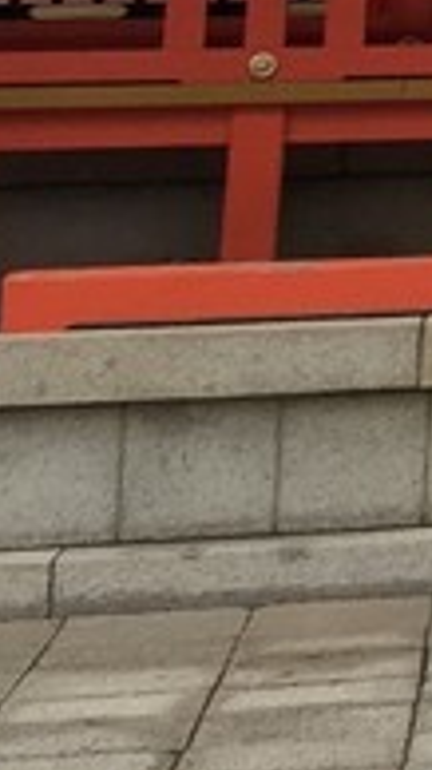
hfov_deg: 4.9
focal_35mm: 195
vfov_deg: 10.4
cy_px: -623
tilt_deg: +10.5
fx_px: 3974
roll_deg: +1.5
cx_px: 2295
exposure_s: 1/777
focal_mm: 4.15
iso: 25
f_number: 2.2
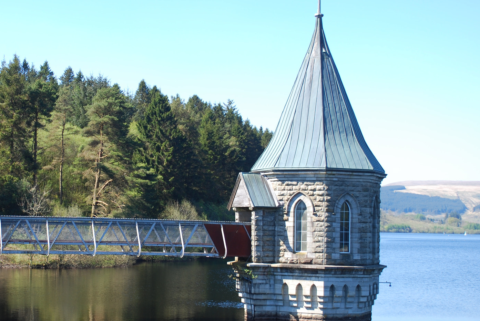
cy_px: 161
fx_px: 1001
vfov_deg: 18.2
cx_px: 153
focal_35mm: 75
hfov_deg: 26.8
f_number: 5.6
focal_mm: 34
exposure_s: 1/125
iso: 100
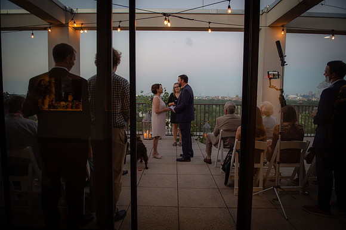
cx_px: 173
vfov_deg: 53.1
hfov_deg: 73.8
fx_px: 231
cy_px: 115
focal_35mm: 24
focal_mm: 24
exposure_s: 1/80
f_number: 2.8
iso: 800
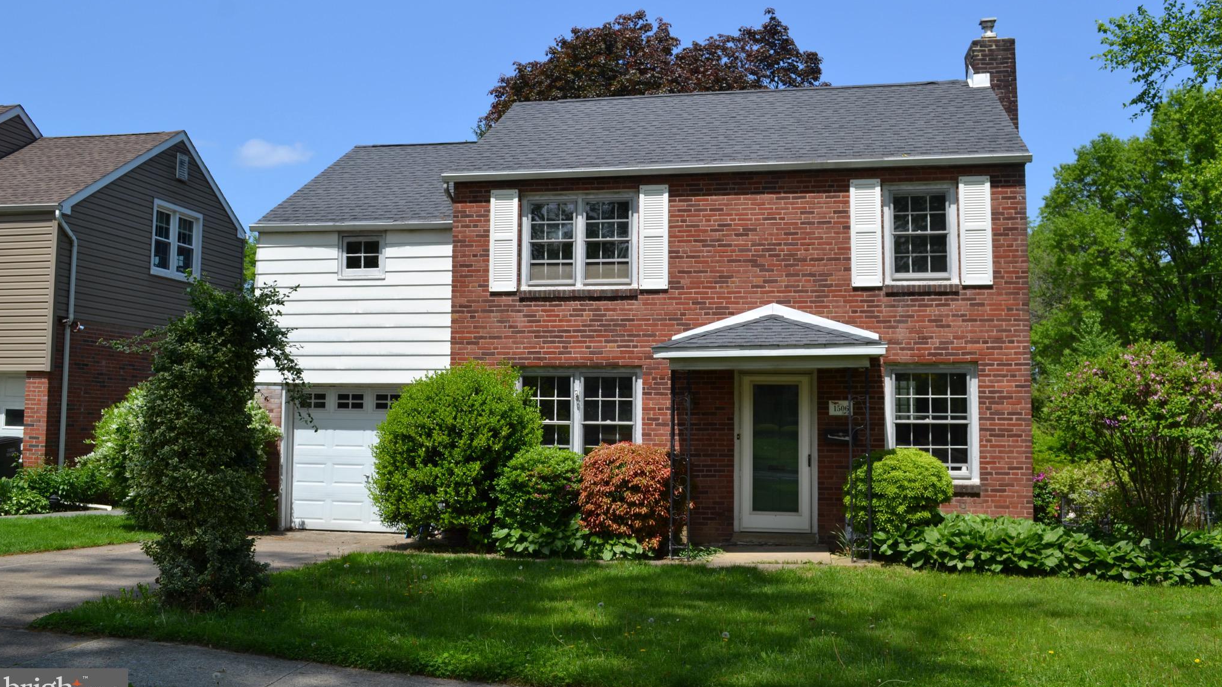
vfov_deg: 33.7
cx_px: 613
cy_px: 300
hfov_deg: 56.6
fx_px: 1134
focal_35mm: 35
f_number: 8
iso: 100
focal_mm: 22
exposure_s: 1/250
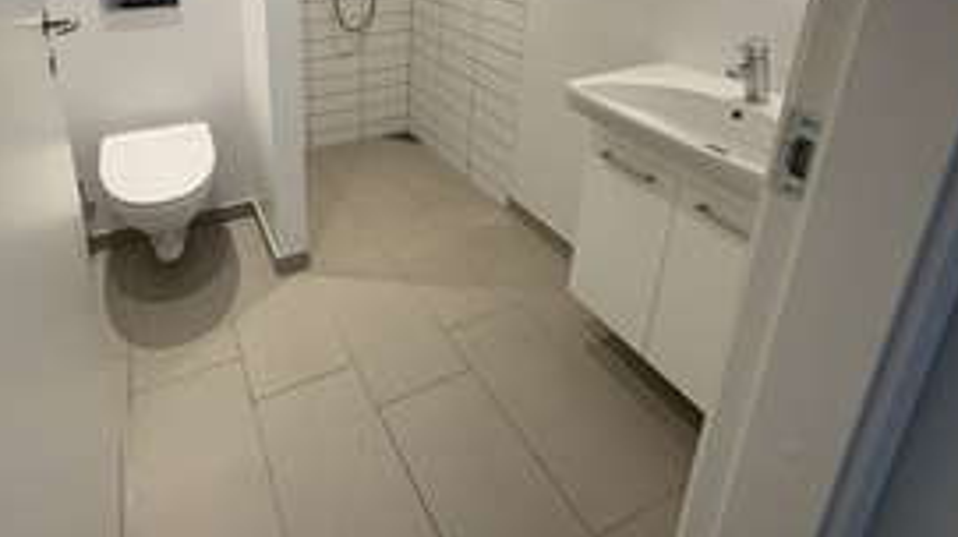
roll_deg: +0.5
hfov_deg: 82.4
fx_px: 533
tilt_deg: -16.0
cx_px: 362
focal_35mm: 21
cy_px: 46
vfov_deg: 47.6
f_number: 2.2
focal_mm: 2.22
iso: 125
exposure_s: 1/100
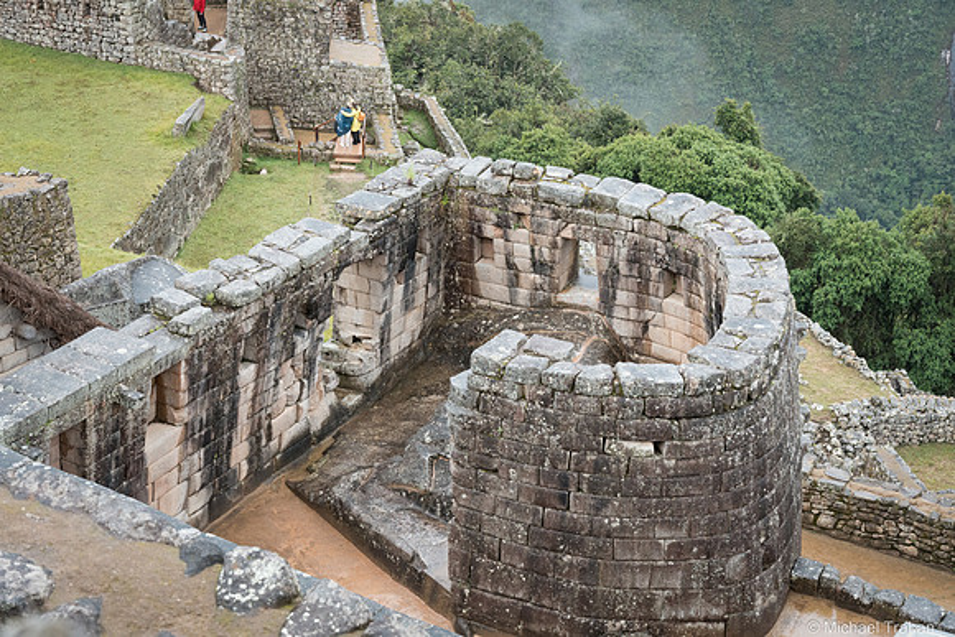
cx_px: 478
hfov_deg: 28.1
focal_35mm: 72
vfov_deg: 18.9
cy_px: 318
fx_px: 1910
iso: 2000
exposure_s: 1/200
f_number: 10
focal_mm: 72
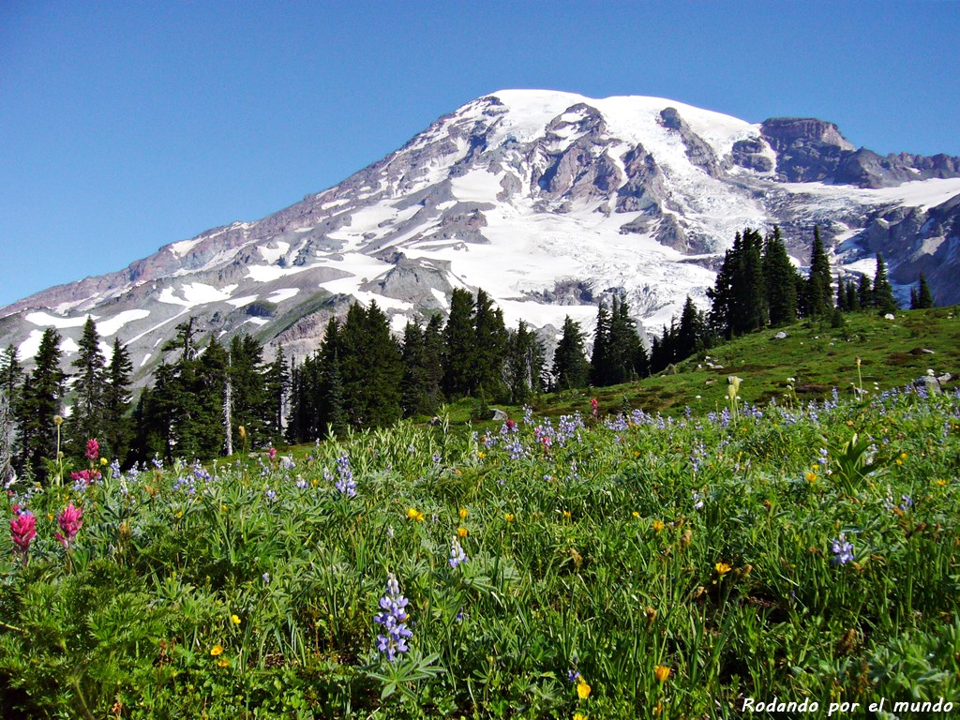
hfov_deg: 52.6
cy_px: 360
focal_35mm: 35
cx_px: 480
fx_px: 971
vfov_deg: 40.7
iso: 100
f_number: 5.6
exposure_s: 1/800
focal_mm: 5.8
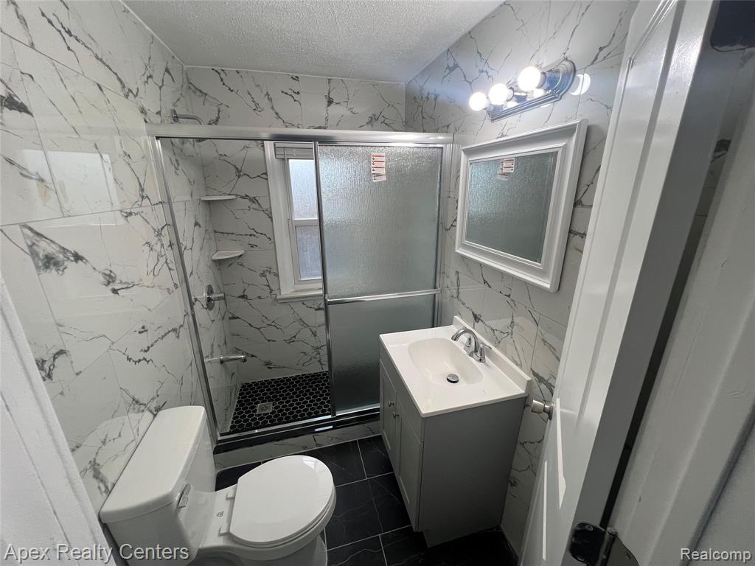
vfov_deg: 89.9
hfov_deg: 106.2
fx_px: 284
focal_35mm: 13
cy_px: 283
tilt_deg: -18.0
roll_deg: +1.0
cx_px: 378
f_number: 1.8
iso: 100
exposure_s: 1/120
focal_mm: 1.57
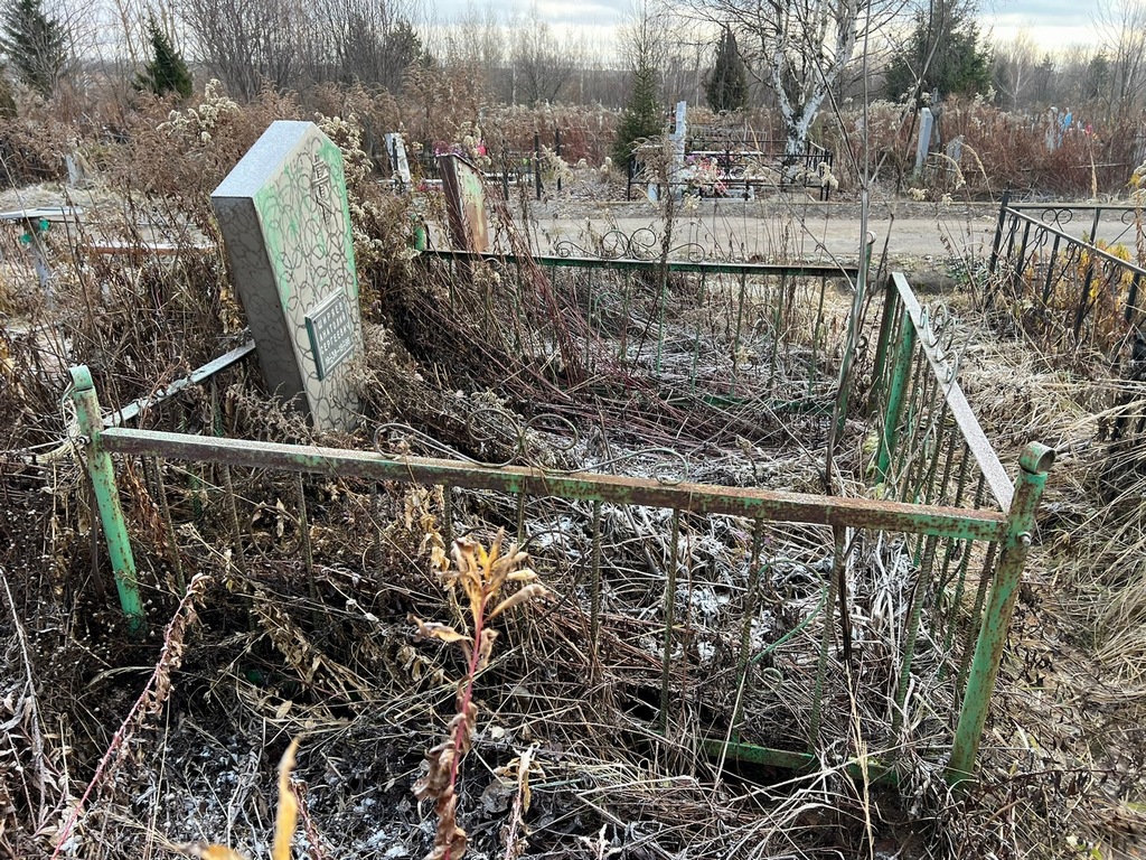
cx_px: 573
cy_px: 430
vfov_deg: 53.1
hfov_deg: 67.3
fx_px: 861
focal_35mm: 26
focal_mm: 5.7
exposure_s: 1/237
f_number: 1.5
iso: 40
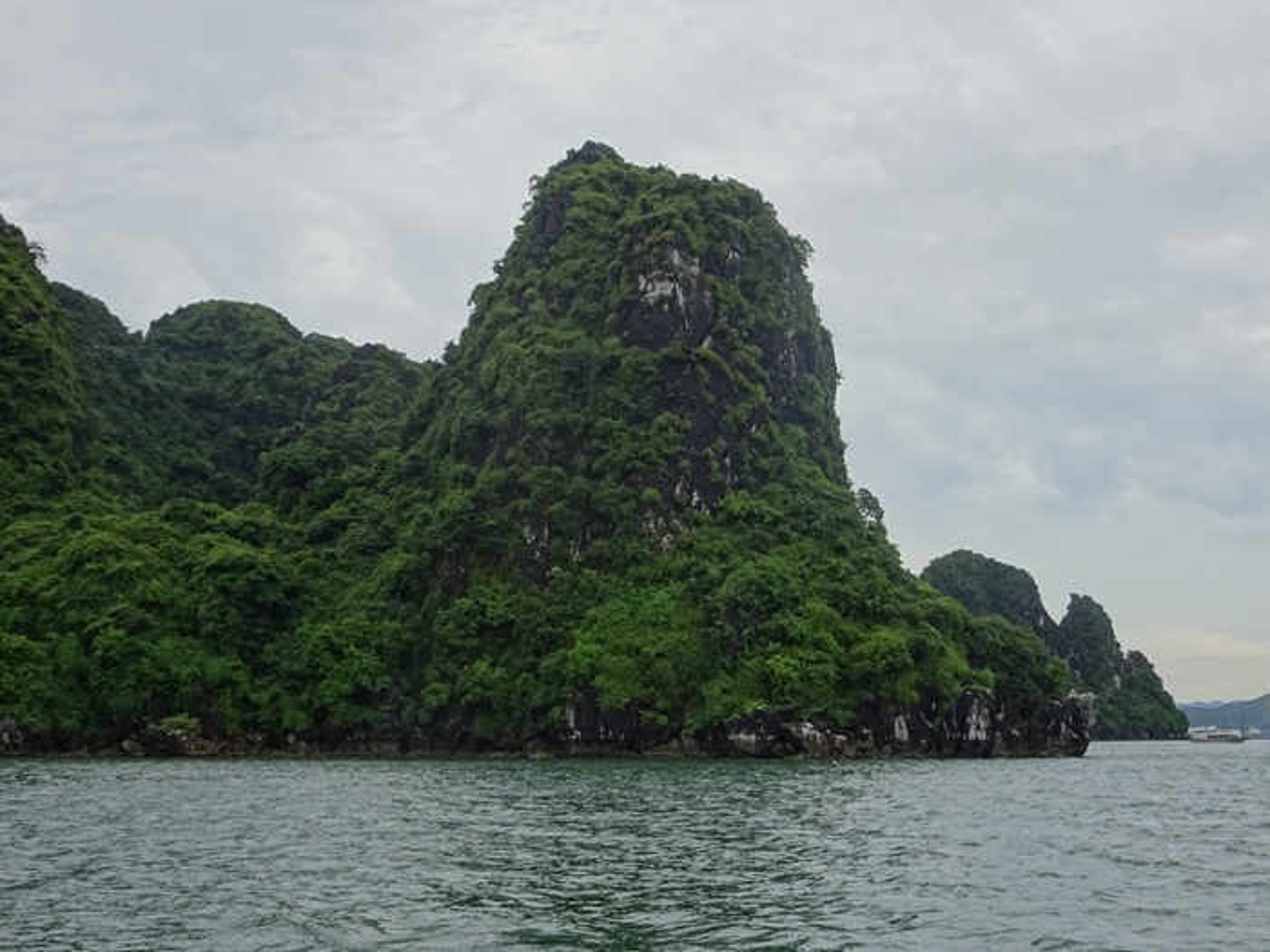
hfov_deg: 38.2
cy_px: 476
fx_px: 1834
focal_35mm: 50
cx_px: 635
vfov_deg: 29.1
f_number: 4.5
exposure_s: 1/200
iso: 80
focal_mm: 8.51
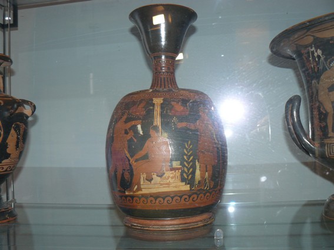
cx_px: 167
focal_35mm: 36
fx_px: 347
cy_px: 125
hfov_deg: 51.4
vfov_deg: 39.6
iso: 100
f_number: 2.8
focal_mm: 6
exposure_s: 1/40
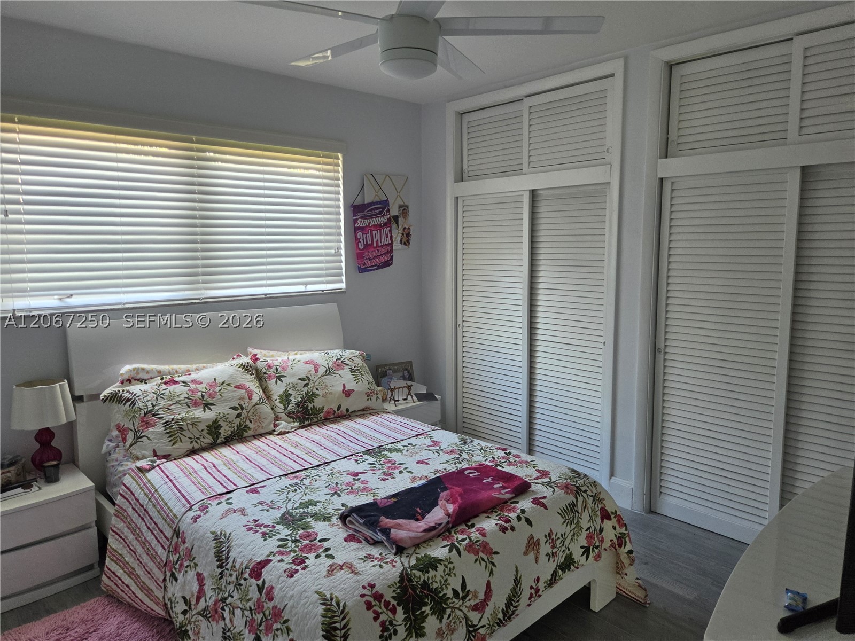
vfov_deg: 58.9
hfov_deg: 73.9
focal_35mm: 23
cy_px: 320
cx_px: 428
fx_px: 568
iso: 250
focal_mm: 5.4
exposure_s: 1/120
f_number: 1.8
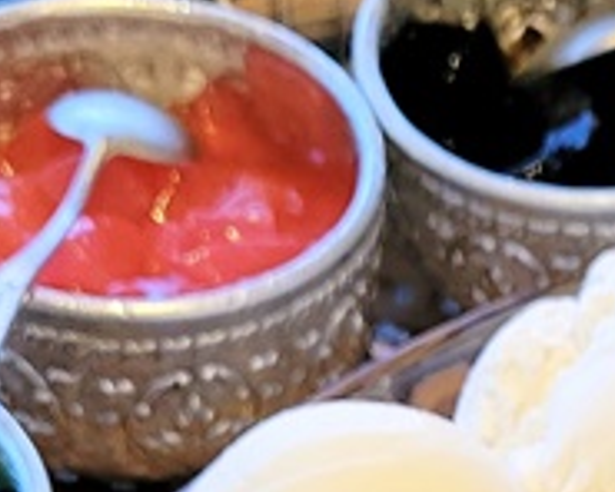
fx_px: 2494
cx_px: 681
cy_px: 691
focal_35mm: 137
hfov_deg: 13.8
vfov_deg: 10.9
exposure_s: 1/33
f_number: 1.8
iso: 640
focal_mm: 5.4
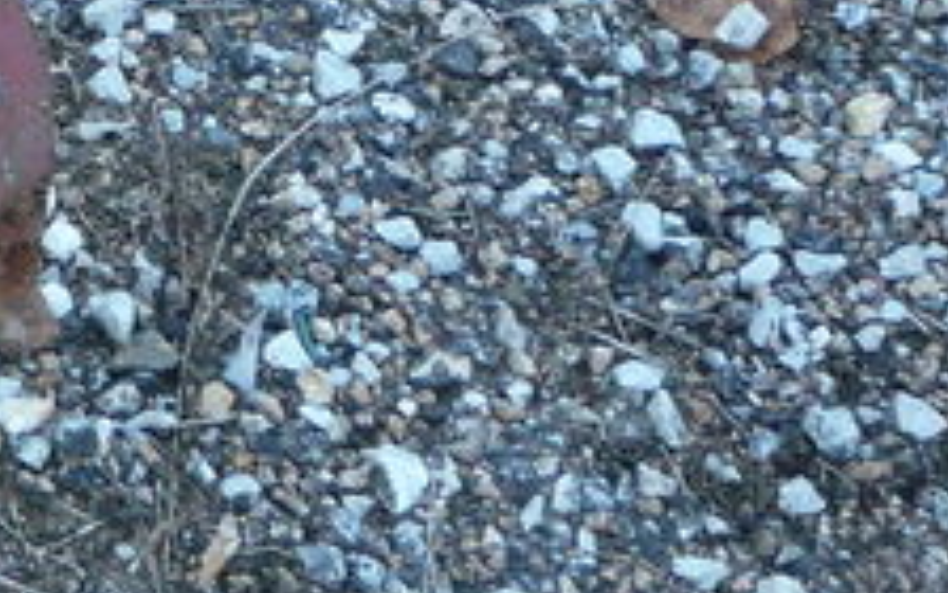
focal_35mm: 142
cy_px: -339
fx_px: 3669
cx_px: -842
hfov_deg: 13.1
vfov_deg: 9.0
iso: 100
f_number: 3.3
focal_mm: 5.2
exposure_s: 1/50
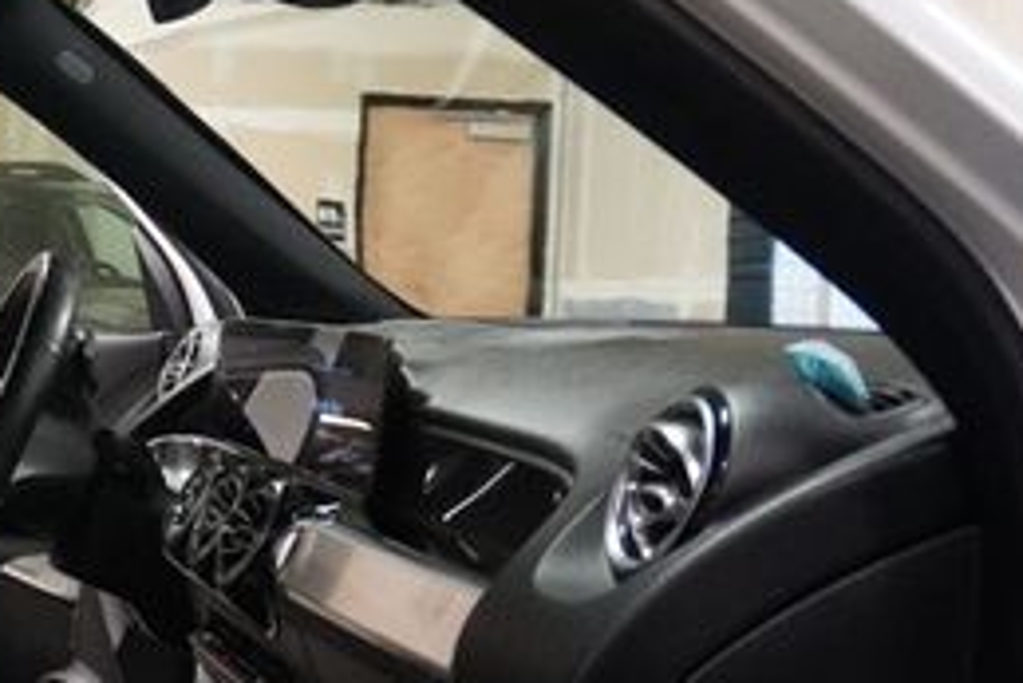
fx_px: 2104
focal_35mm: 74
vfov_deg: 18.4
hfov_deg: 24.8
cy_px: 355
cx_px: -186
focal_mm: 20
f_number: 4
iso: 6400
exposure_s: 1/160
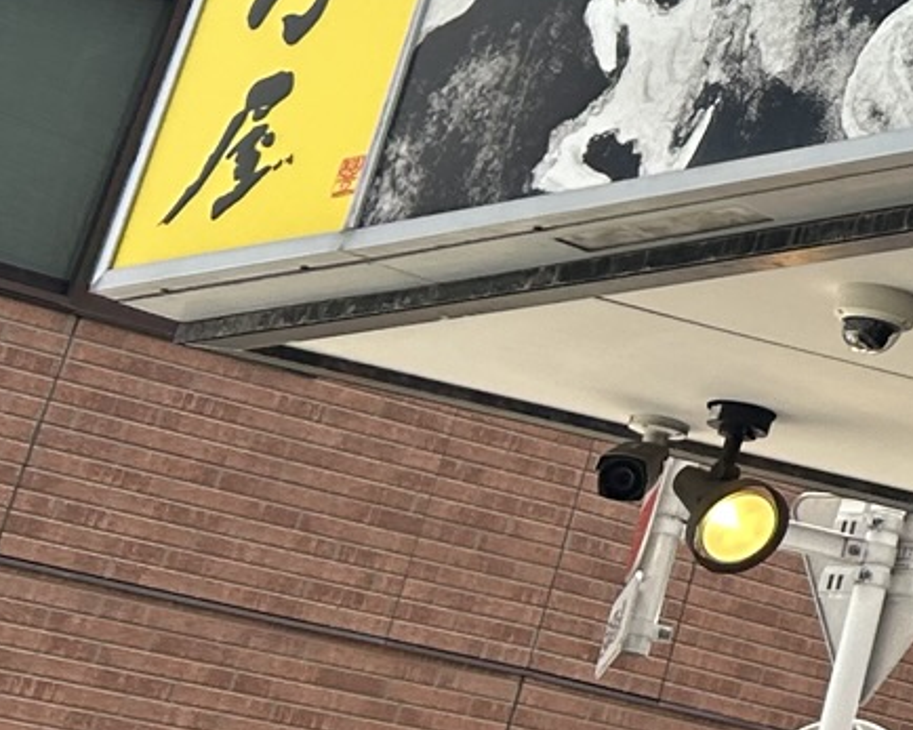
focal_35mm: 117
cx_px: 2070
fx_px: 3161
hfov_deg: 13.1
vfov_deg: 13.0
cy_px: 6
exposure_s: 1/1238
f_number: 1.5
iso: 50
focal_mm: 5.7
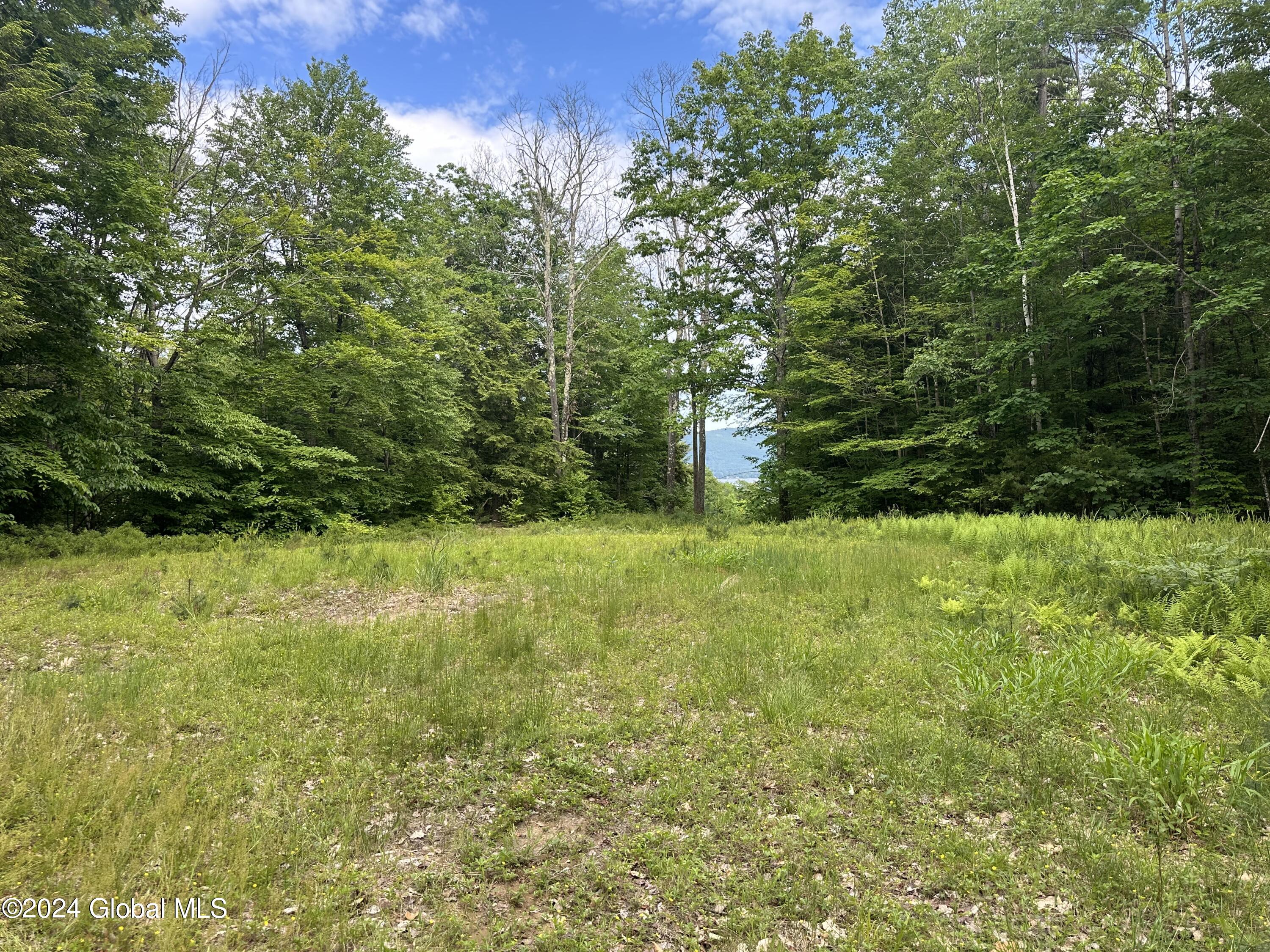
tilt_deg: -1.5
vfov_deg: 56.8
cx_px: 635
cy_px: 476
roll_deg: +0.2
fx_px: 881
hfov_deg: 71.6
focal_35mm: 24
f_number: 1.78
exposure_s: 1/685
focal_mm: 6.86
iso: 80
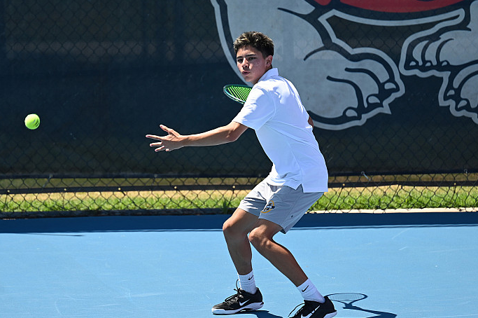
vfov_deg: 2.7
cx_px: 213
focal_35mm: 500
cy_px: 174
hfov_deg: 4.1
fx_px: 6632
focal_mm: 400
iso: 320
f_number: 5.6
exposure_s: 1/1000
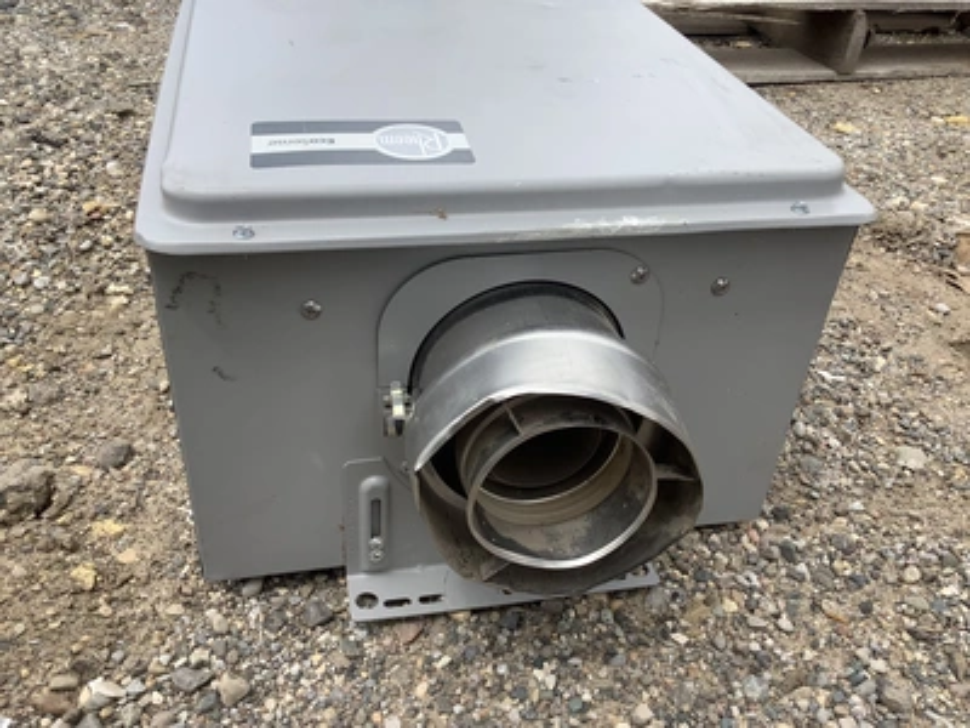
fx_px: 869
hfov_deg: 58.4
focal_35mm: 31
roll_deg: -4.5
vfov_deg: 45.4
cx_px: 485
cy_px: 364
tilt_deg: -34.7
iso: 25
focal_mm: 3.3
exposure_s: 1/994
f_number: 2.4
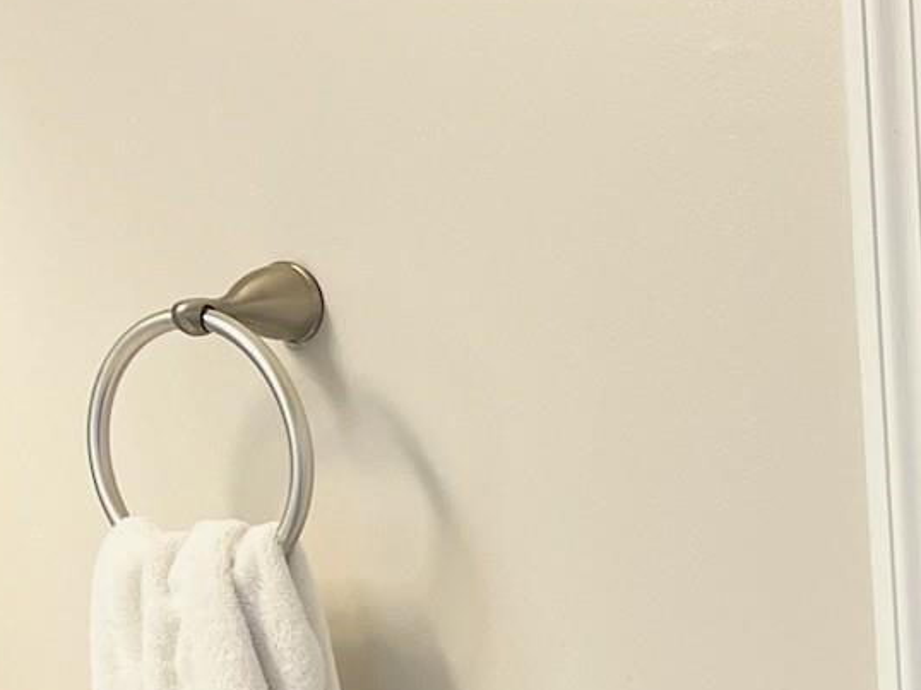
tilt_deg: -14.9
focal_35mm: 99
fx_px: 2633
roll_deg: +1.3
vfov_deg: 14.1
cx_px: 1318
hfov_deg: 18.0
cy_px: 990
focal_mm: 5.1
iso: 125
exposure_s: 1/120
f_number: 1.6
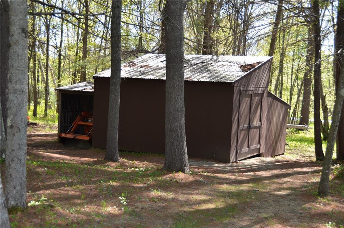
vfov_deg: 24.9
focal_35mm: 54
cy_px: 114
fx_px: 515
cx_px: 172
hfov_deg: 37.0
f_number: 4.2
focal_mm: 36
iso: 200
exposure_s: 1/250
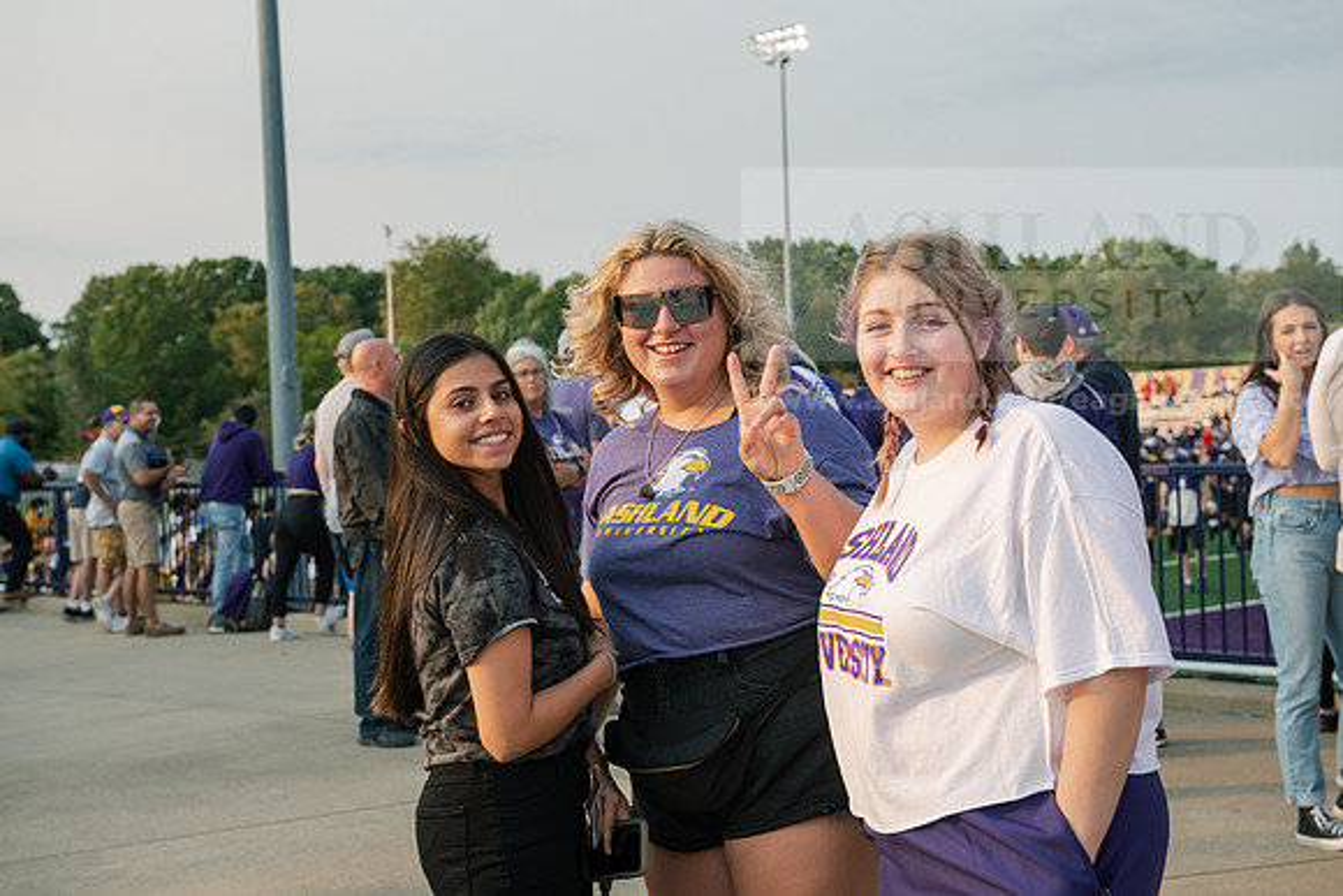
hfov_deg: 34.5
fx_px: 2164
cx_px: 672
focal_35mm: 58
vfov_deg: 23.4
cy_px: 448
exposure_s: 1/200
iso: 250
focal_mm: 58
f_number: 6.3
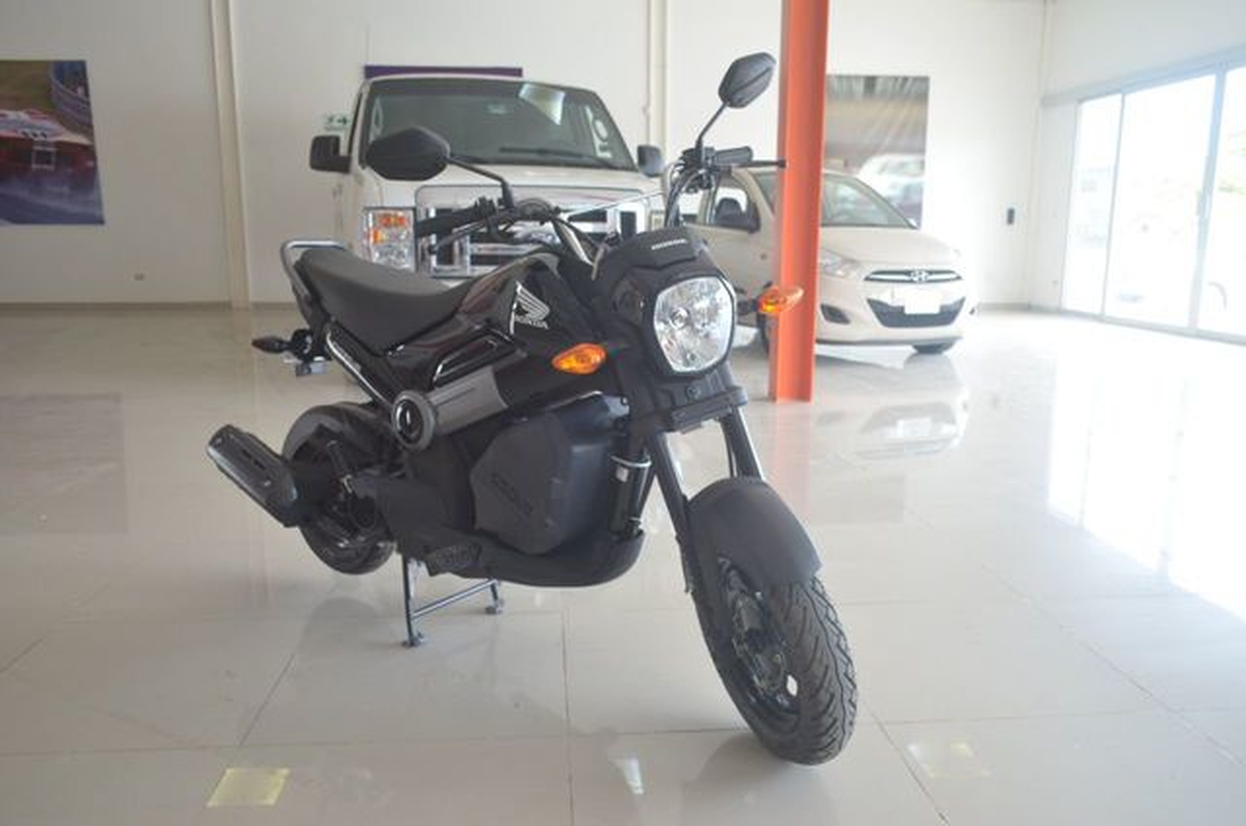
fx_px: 933
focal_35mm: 27
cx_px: 623
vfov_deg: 47.7
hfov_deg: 67.5
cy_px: 413
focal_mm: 18
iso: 500
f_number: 3.5
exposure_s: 1/125
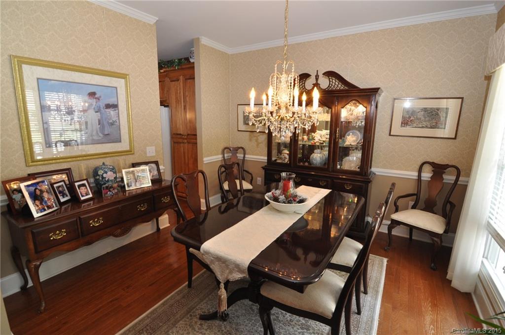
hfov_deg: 95.1
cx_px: 252
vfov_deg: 71.9
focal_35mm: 16
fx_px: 231
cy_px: 168
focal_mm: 11
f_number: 9
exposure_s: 1/6
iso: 400
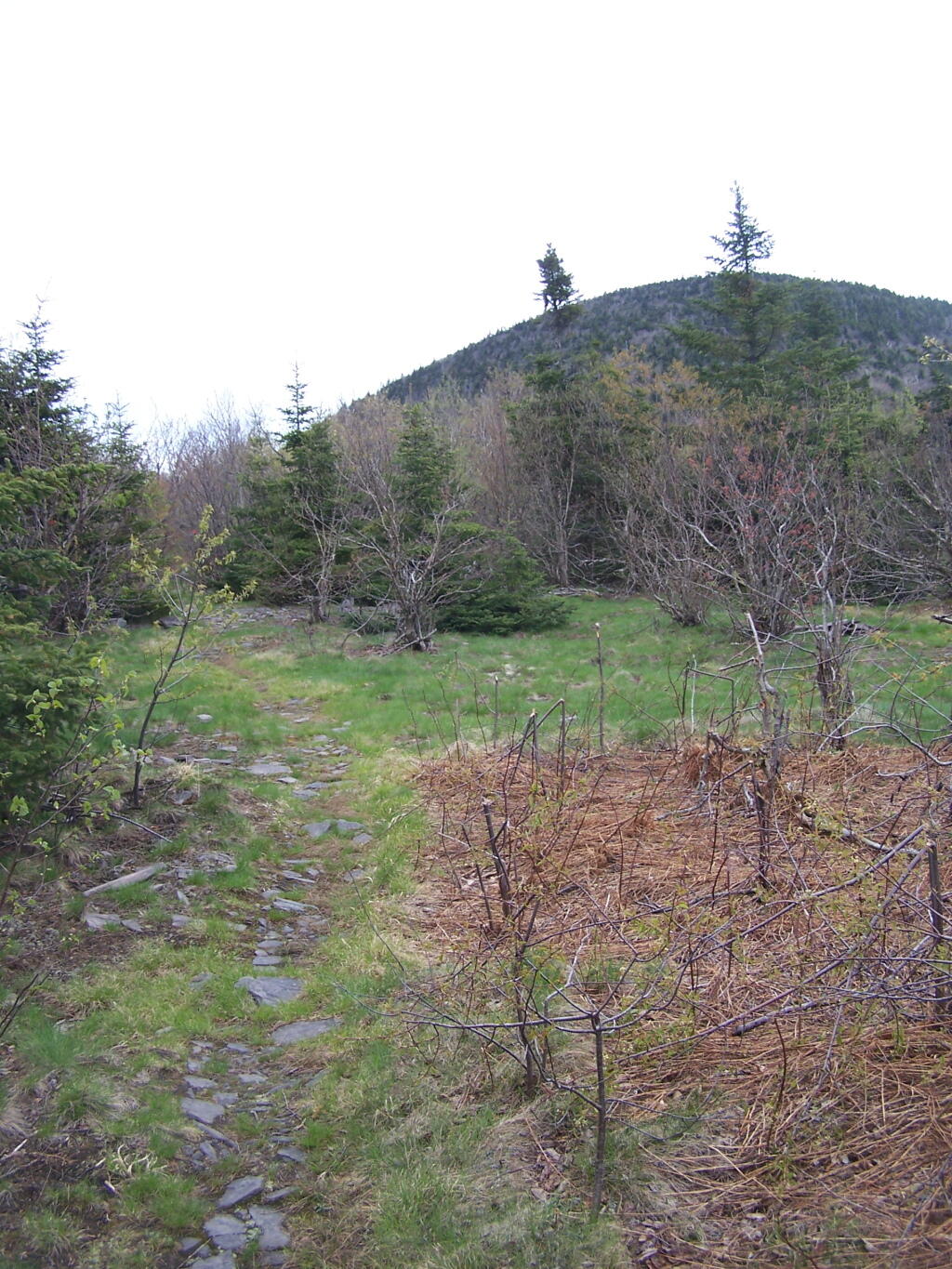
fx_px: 1393
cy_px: 634
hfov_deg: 37.7
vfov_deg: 49.0
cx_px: 476
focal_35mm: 38
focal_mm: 6.3
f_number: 2.8
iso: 80
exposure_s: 1/500
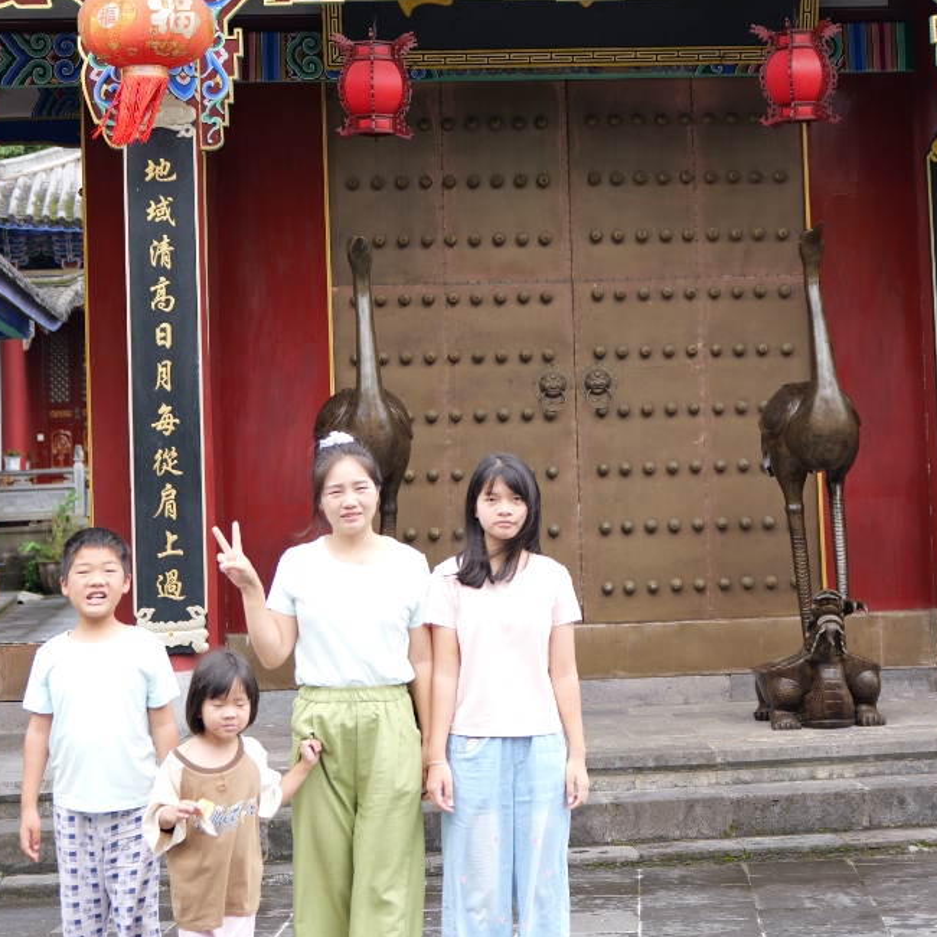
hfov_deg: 18.8
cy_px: 212
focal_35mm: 92
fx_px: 2817
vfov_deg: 18.7
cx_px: 605
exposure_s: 1/200
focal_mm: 44
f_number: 2.8
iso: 100
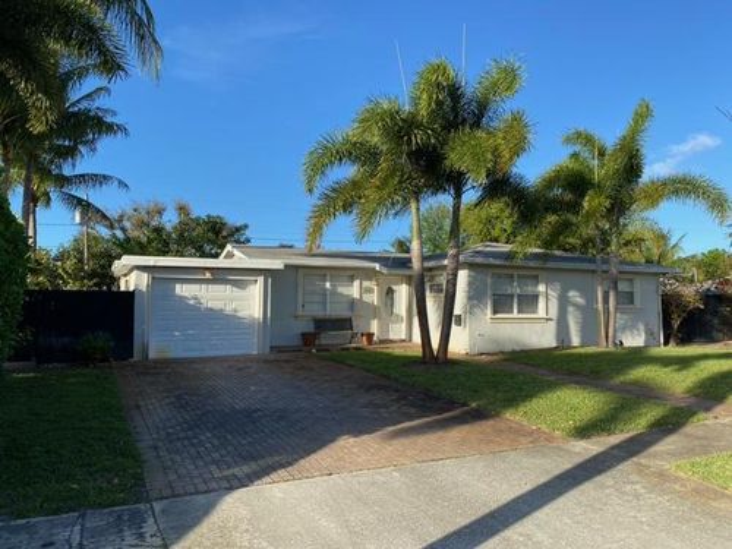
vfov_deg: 53.1
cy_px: 274
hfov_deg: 67.3
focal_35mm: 26
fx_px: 550
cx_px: 366
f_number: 1.8
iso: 32
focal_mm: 4.25
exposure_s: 1/1629
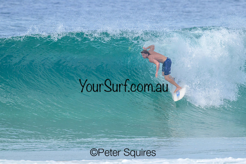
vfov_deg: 1.9
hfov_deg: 2.9
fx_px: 4830
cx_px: 155
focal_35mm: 707
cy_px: 61
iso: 1250
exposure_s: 1/2000
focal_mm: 560
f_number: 11
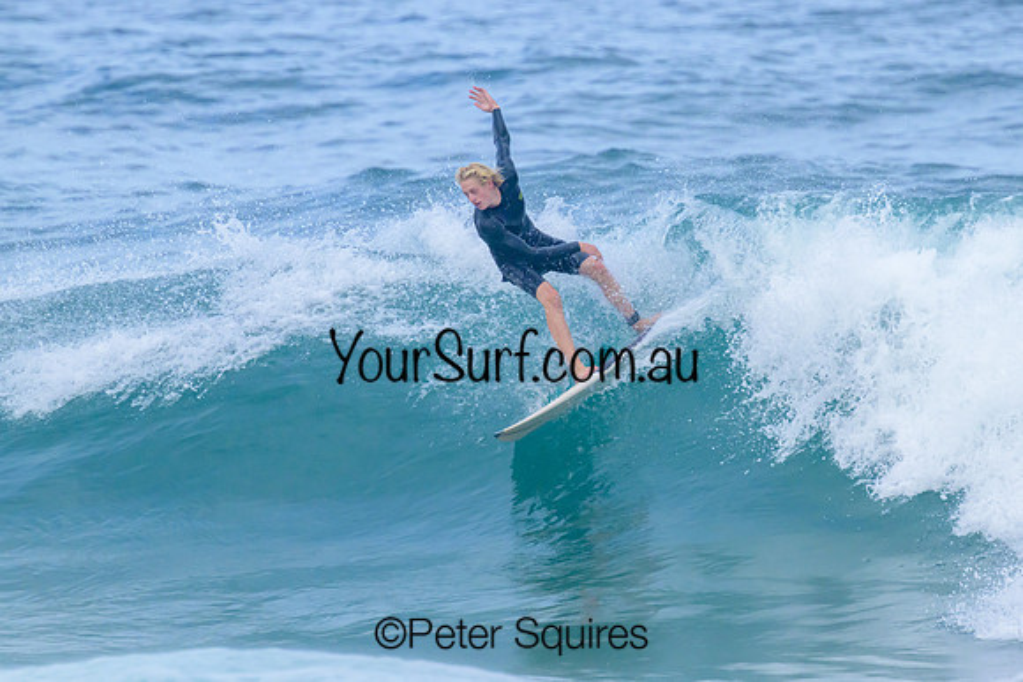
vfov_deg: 1.5
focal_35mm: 931
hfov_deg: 2.2
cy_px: 313
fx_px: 26466
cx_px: 590
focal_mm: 800
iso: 2200
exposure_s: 1/1600
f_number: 11
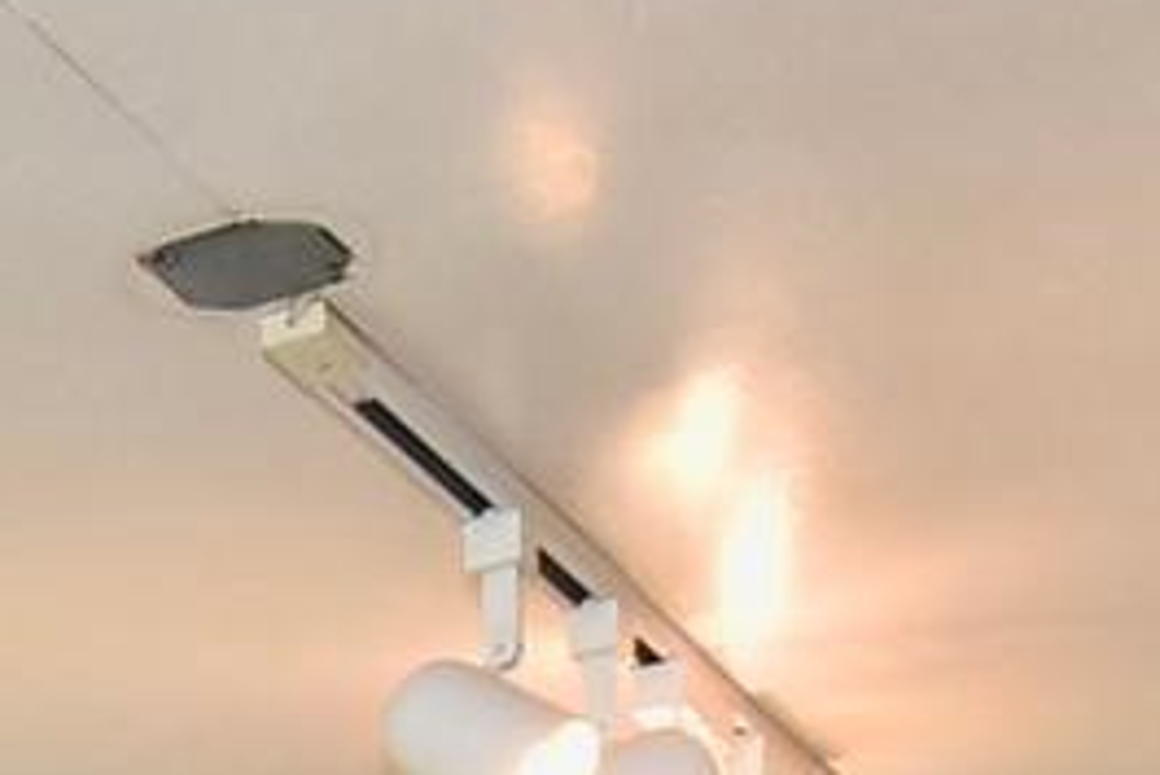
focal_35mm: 116
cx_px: -506
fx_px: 3740
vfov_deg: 9.7
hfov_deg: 16.3
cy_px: 2167
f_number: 4.5
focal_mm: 10
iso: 800
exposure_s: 1/125
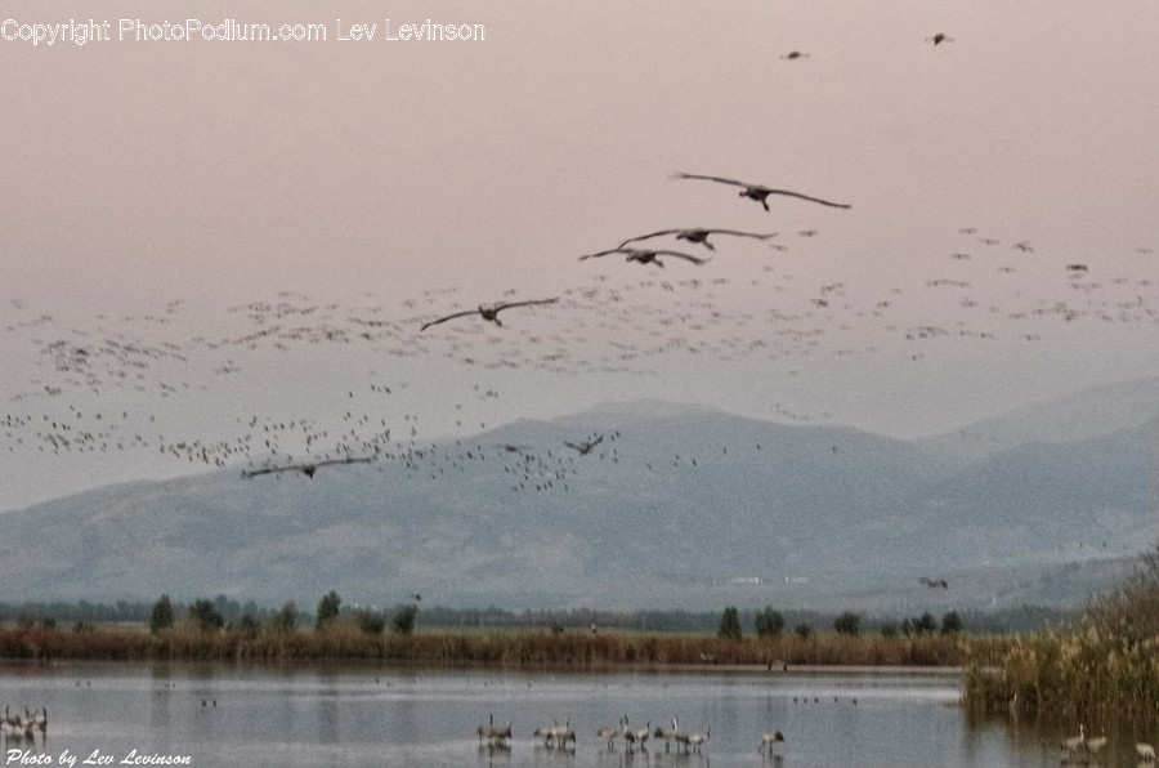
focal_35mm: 120
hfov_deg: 17.1
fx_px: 3855
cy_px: 384
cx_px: 580
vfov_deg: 11.4
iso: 6400
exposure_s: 1/125
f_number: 9.5
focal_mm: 80
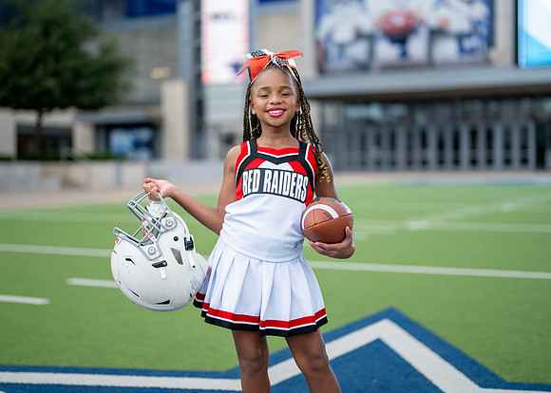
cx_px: 278
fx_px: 925
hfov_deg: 33.2
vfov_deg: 24.0
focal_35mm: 59
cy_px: 174
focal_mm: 50
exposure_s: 1/1250
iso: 160
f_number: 1.2
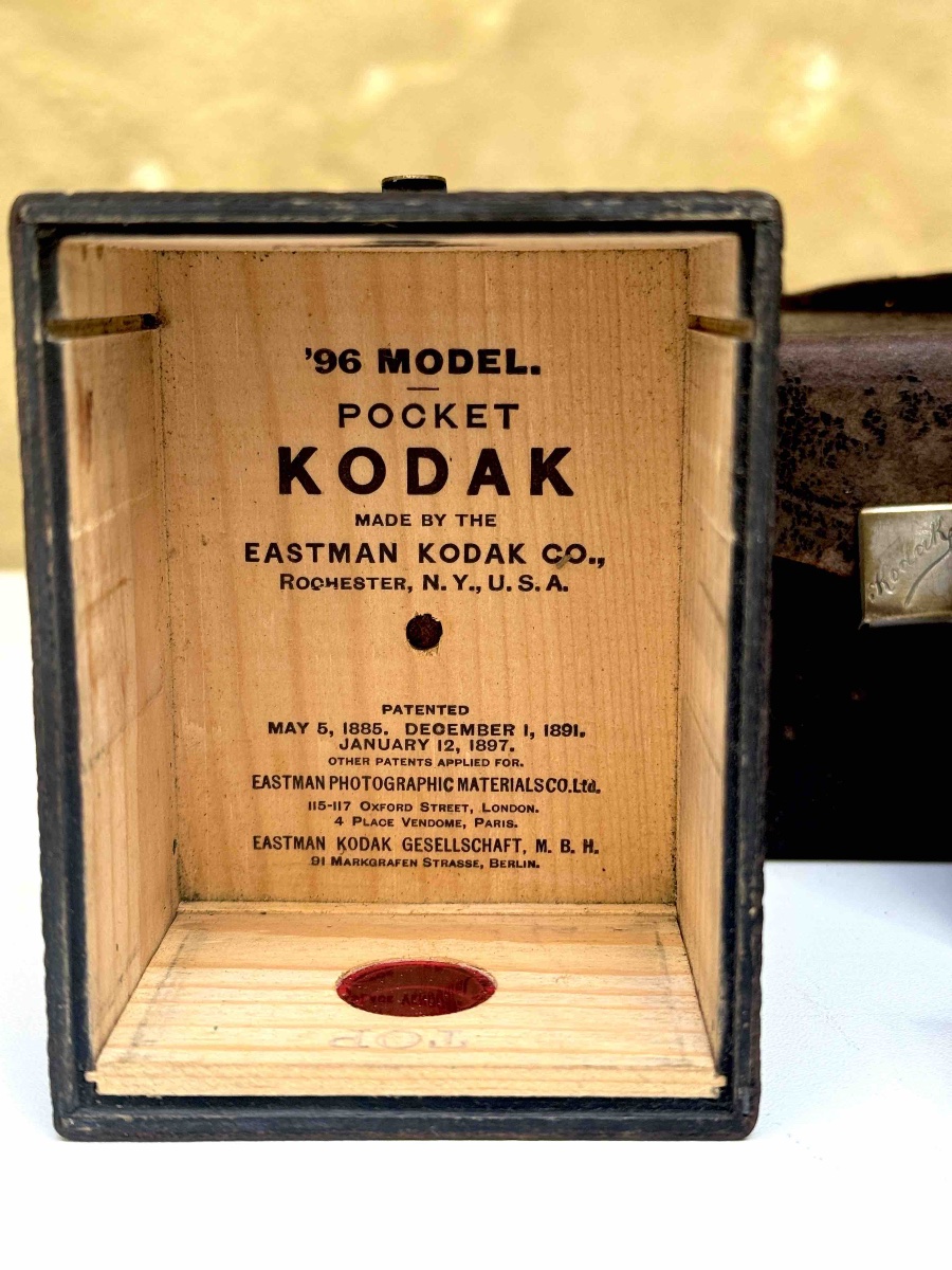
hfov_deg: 30.3
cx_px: 476
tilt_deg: -10.7
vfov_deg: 39.7
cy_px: 635
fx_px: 1760
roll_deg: +1.8
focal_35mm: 48
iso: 100
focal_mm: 6.76
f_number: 1.78
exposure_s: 1/60
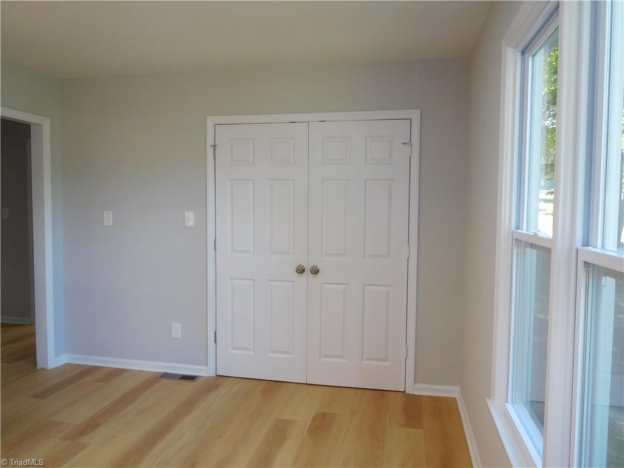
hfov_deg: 69.4
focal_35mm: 25
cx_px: 312
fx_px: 451
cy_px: 234
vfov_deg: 54.9
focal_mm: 4.5
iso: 125
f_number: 3.4
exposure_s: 1/30
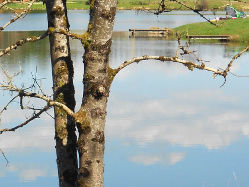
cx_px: -29
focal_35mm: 161
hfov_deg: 12.1
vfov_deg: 9.2
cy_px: 110
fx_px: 1158
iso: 100
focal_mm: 11.6
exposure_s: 1/320
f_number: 5.3
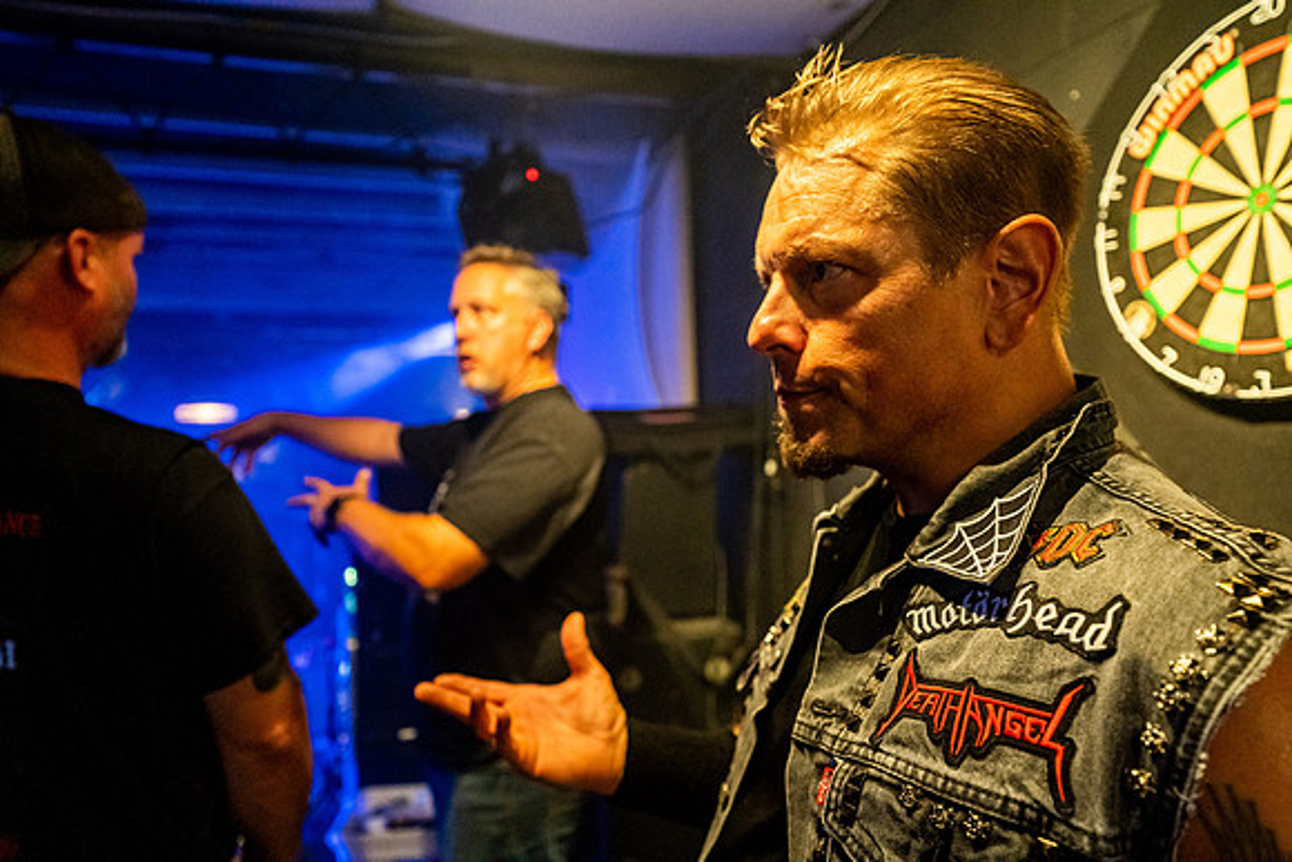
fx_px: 861
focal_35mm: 24
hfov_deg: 73.7
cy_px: 431
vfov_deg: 53.2
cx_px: 646
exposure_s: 1/200
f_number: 2.8
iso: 3200
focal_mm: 24
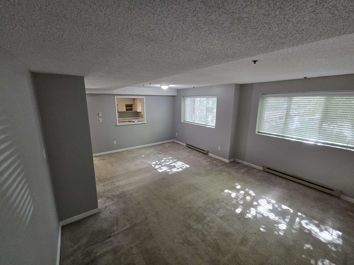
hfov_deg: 106.2
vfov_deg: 89.9
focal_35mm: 13
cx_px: 177
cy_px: 132
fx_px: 133
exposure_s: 1/60
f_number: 2.2
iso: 400
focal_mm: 2.2
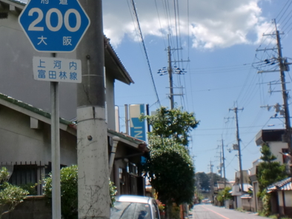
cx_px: 60
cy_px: 55
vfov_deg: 20.6
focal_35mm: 71
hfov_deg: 26.9
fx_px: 599
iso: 64
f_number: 5.6
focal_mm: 6.3
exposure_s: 1/640
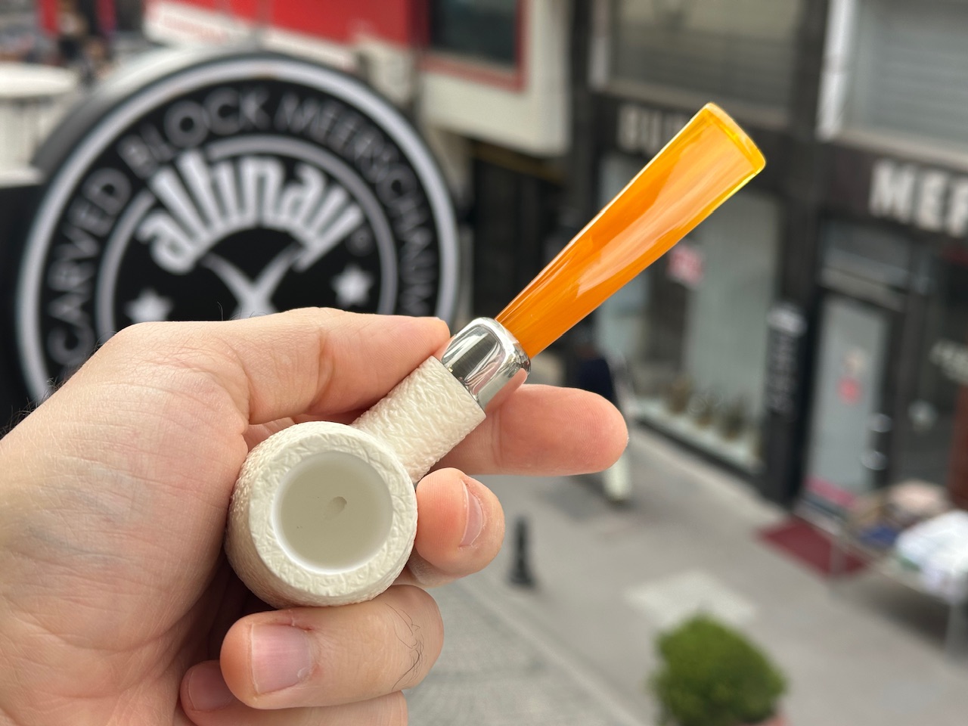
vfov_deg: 30.3
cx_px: 484
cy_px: 363
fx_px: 1342
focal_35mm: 48
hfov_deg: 39.7
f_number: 1.78
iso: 64
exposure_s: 1/773
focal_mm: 6.86
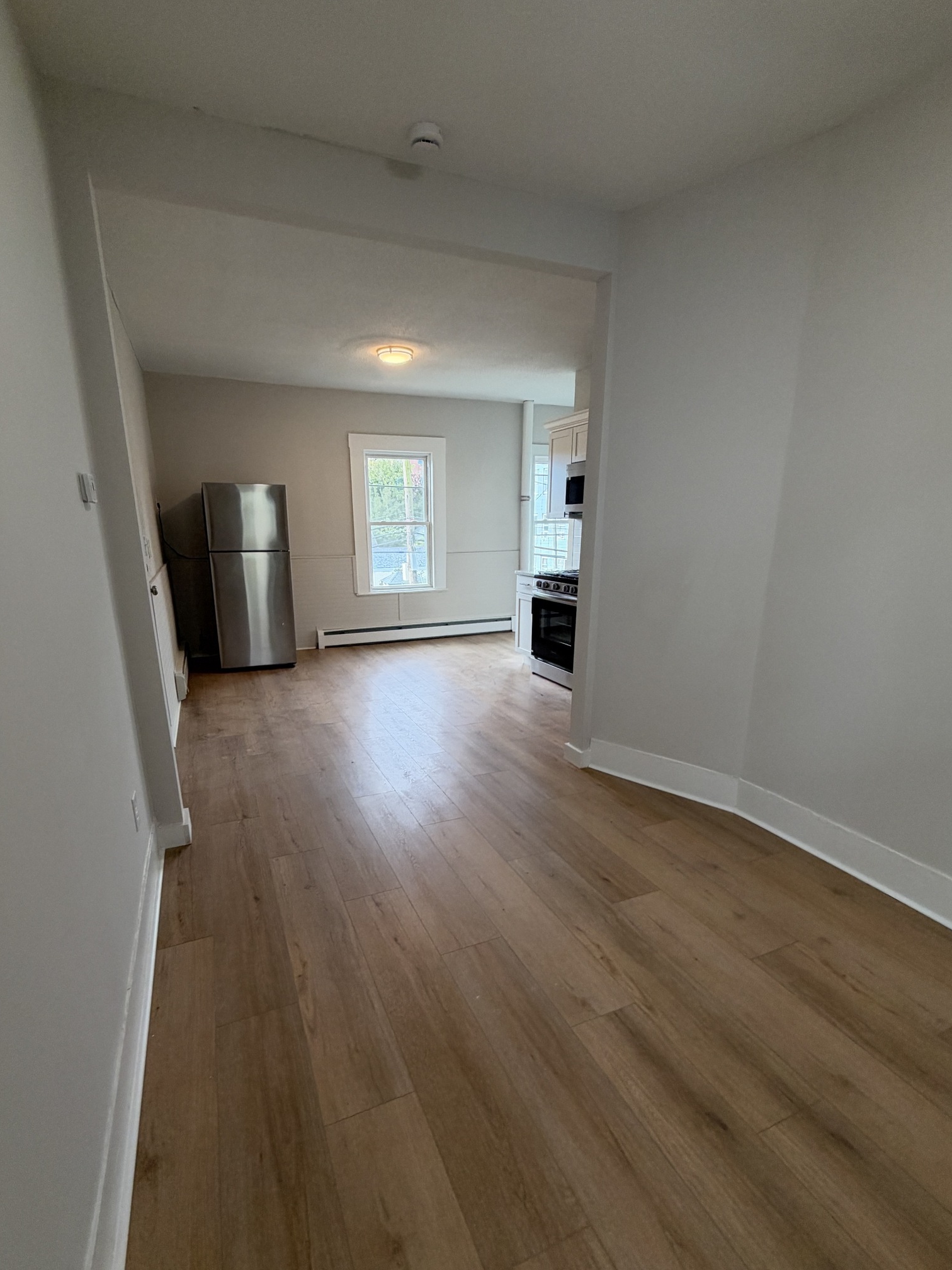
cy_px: 685
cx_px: 451
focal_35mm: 16
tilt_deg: -14.1
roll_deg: -0.5
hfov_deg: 78.0
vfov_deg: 94.3
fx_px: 587
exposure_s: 1/60
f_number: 2.2
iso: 160
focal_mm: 2.22
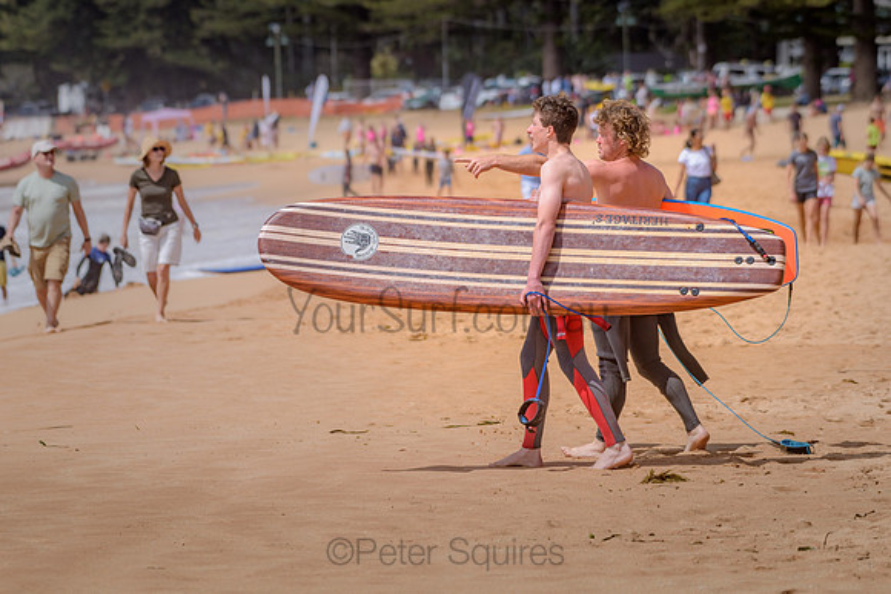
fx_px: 6069
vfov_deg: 5.6
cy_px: 255
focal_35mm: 245
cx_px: 506
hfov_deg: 8.4
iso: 140
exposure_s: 1/2000
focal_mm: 200
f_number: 5.6
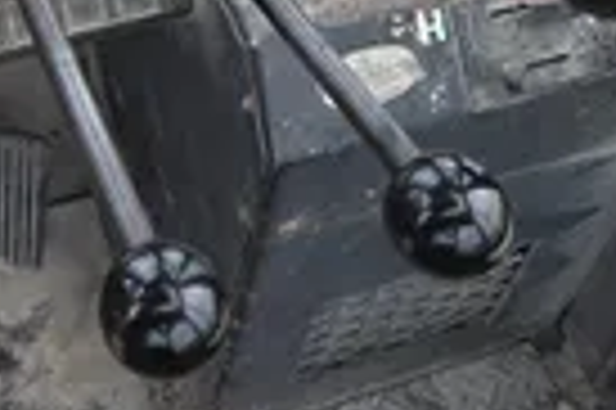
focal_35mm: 70
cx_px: 126
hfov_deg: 28.3
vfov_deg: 18.2
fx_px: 1196
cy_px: -113
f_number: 1.8
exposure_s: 1/269
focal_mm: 5.4
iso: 25
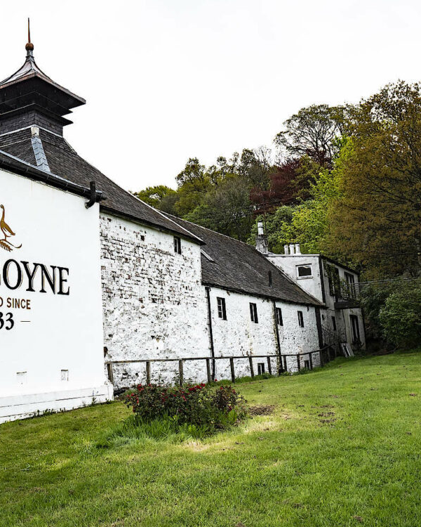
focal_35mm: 40
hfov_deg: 36.8
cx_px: 130
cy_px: 259
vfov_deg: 45.8
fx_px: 623
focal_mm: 15
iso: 200
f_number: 6.3
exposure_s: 1/320
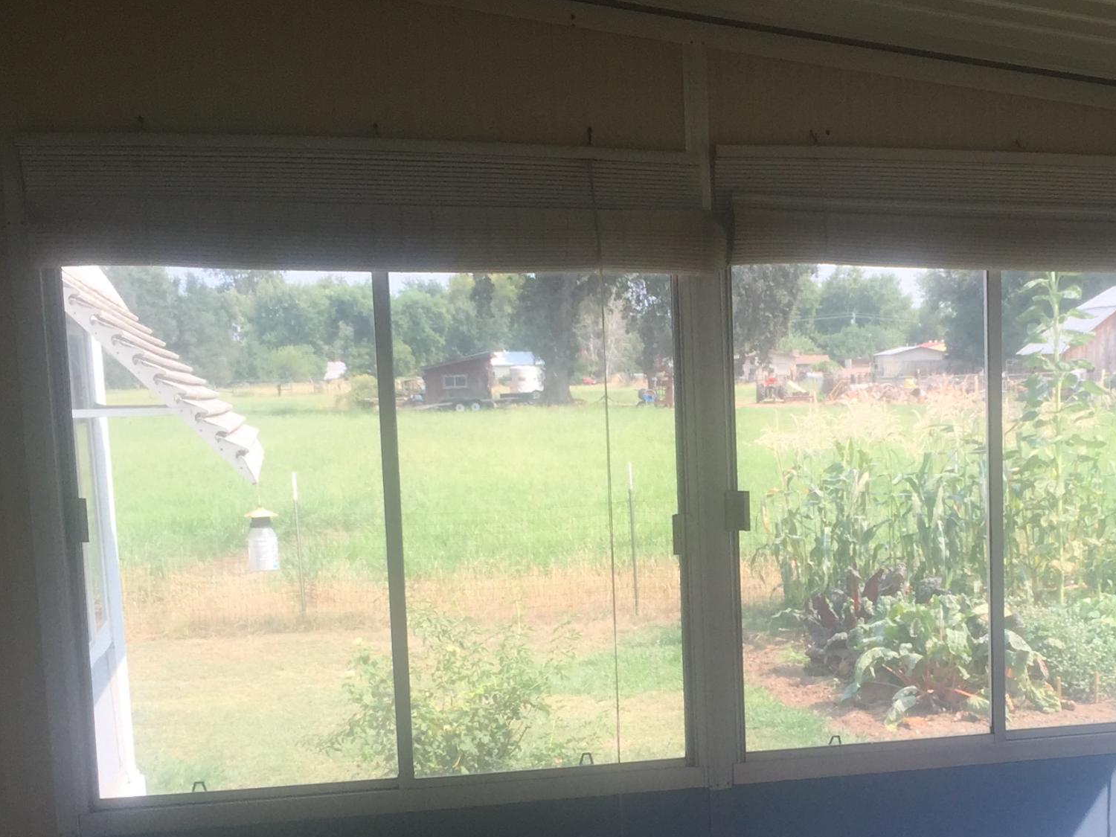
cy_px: 644
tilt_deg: -8.8
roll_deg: +0.0
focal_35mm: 58
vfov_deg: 24.9
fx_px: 1870
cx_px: 865
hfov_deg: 32.5
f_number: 2.2
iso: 32
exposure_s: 1/306
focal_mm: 4.15
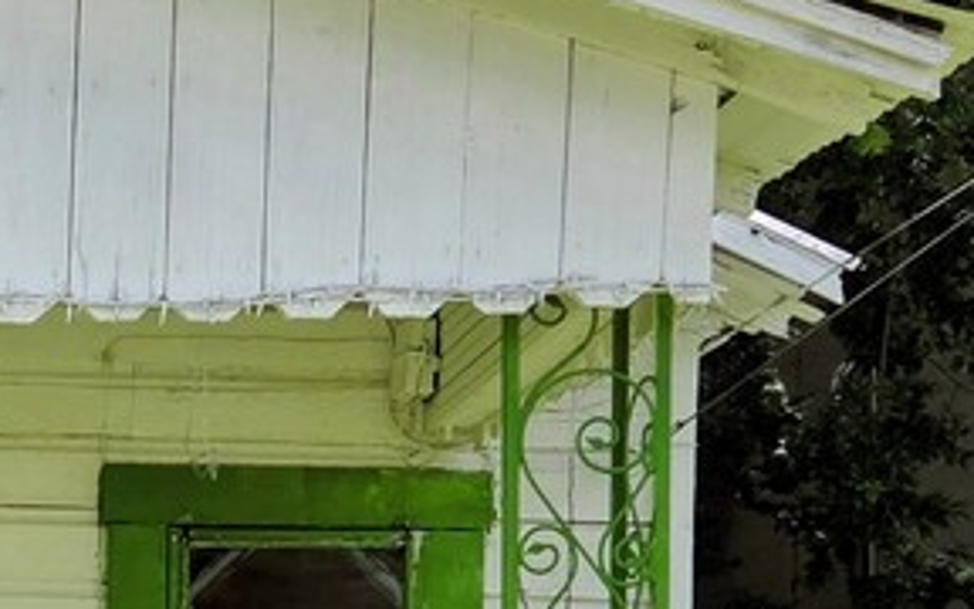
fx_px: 3238
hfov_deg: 15.2
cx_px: -663
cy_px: 778
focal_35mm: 122
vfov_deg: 10.5
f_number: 1.8
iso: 80
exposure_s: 1/4559
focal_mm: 5.4
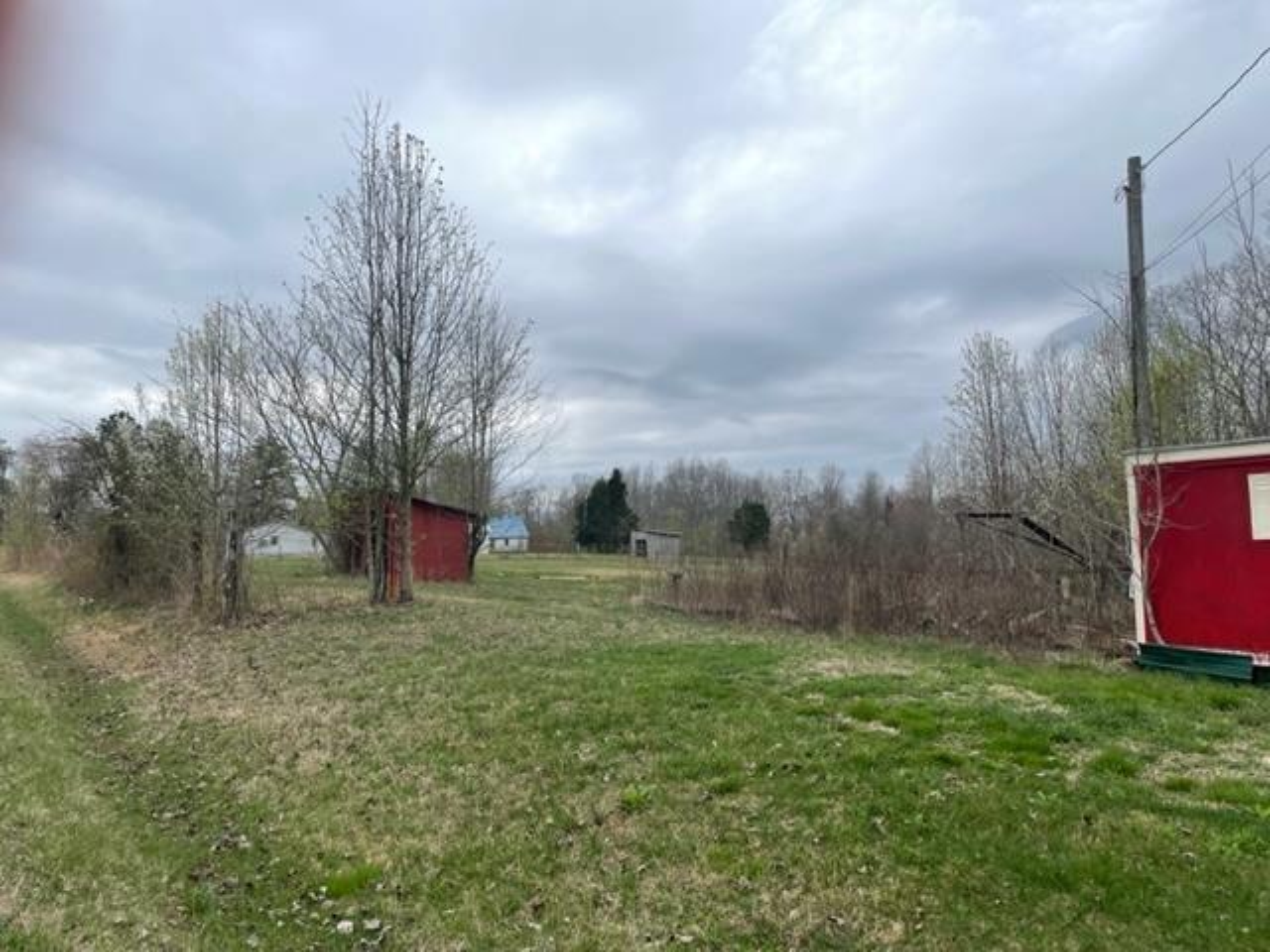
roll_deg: +1.3
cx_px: 635
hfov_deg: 67.3
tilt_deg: -1.0
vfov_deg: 53.1
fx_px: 954
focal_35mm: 26
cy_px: 476
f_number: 1.6
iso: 32
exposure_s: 1/2564
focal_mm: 4.2
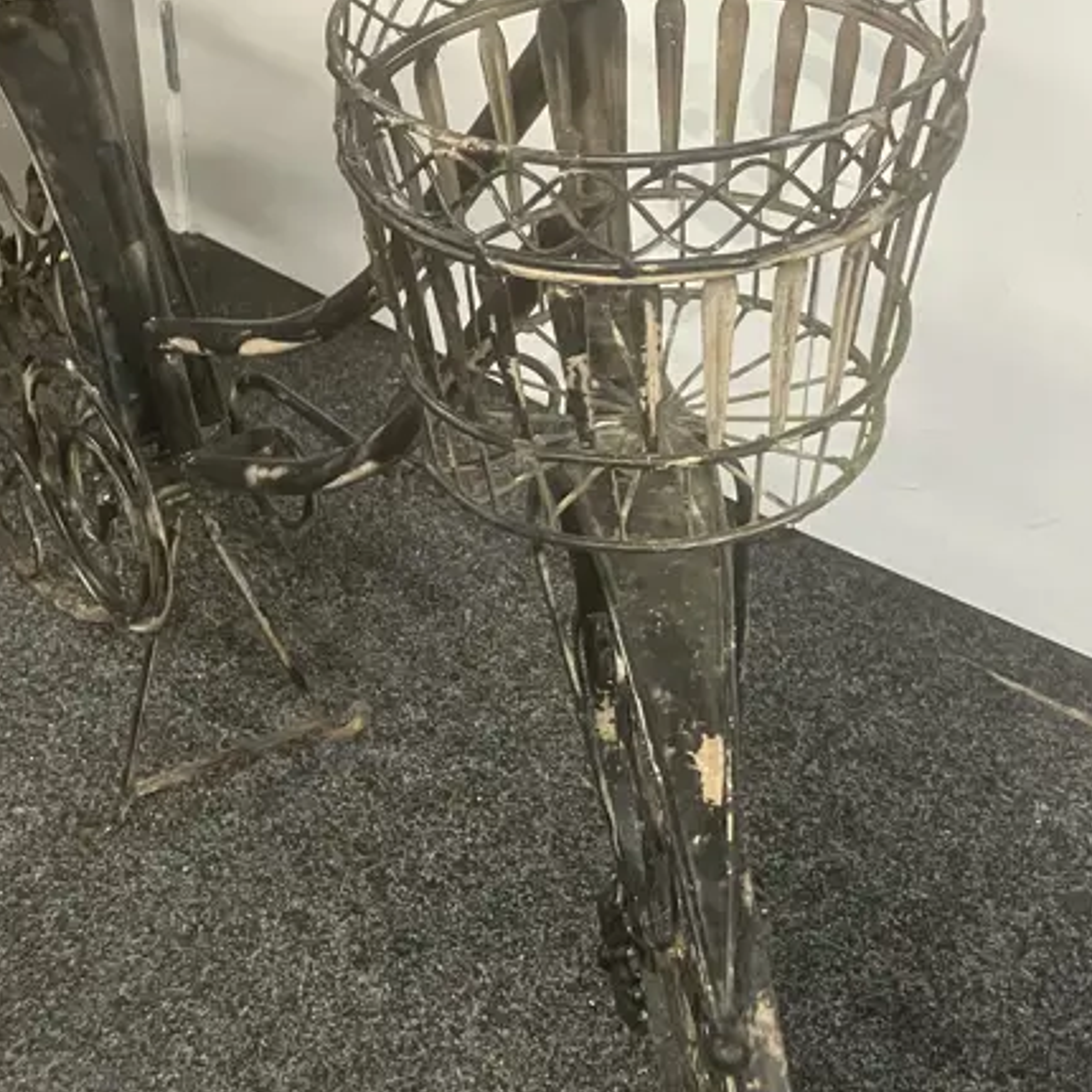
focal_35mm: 59
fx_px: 2106
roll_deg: +0.2
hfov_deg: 29.0
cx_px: 465
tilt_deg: -34.1
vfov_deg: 29.1
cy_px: 546
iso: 320
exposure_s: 1/50
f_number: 1.8
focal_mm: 3.99
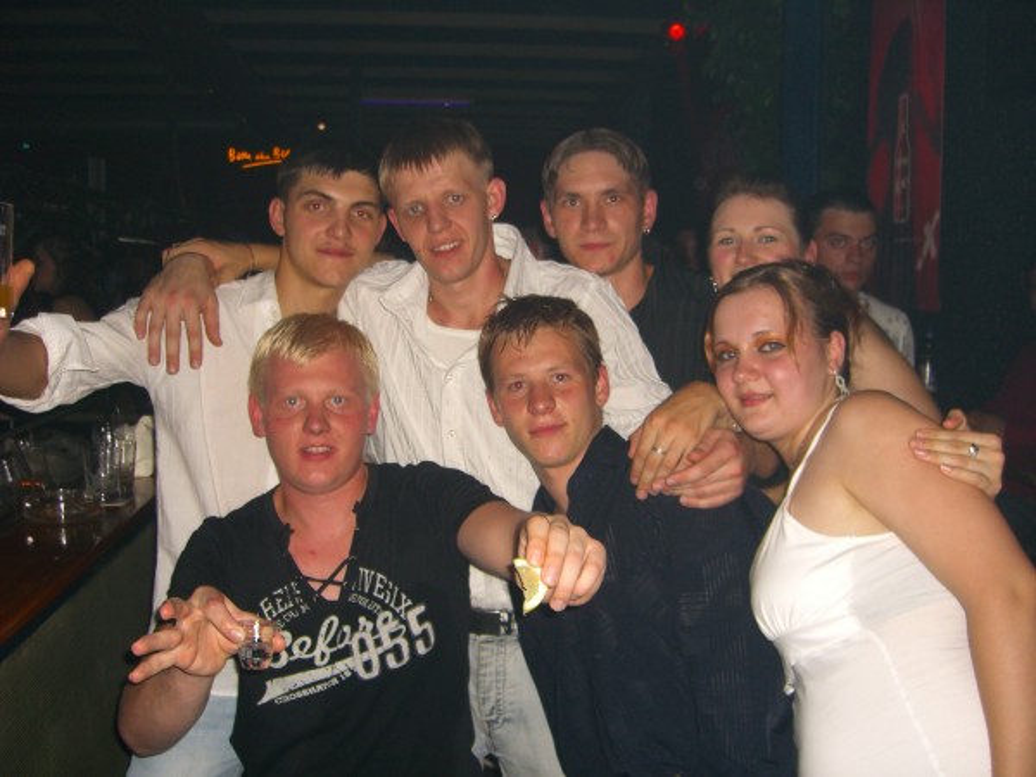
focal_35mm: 38
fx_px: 1137
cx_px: 518
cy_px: 388
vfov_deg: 37.7
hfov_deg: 49.0
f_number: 2.8
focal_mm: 7.9
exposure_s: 1/60
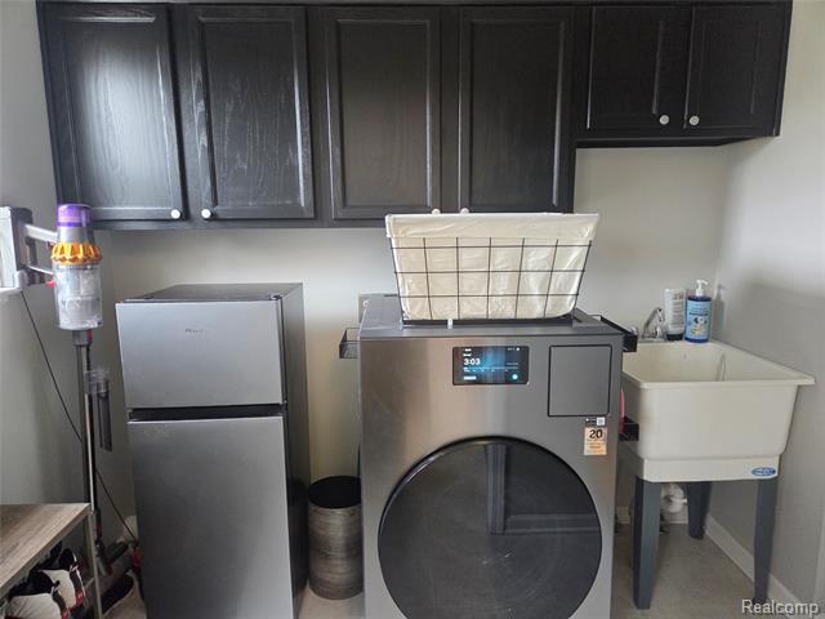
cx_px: 412
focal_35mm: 23
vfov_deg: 58.9
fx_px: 548
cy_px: 310
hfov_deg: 73.9
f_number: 1.8
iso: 500
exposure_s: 1/120
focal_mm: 5.4
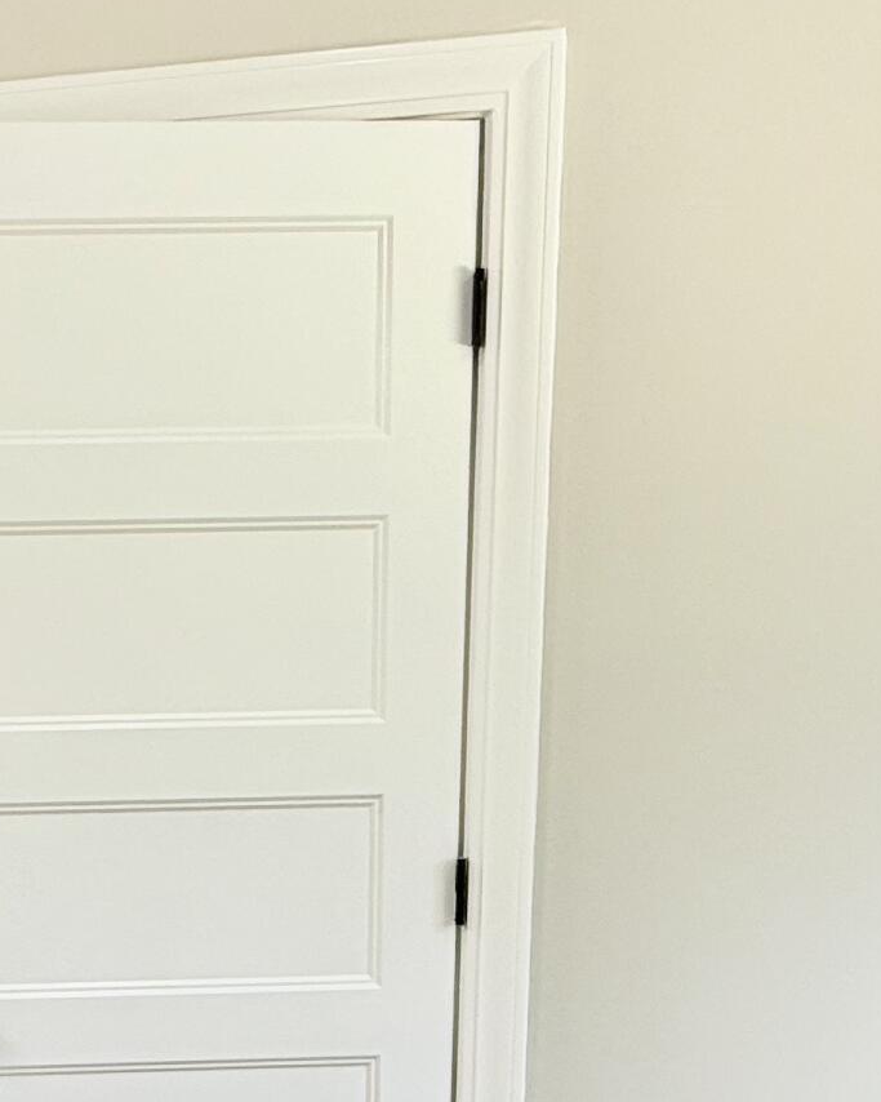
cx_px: 119
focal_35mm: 48
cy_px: 903
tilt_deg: -10.6
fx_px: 1565
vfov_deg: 37.2
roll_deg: +0.6
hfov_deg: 30.3
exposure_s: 1/120
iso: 64
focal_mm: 2.22
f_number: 2.2
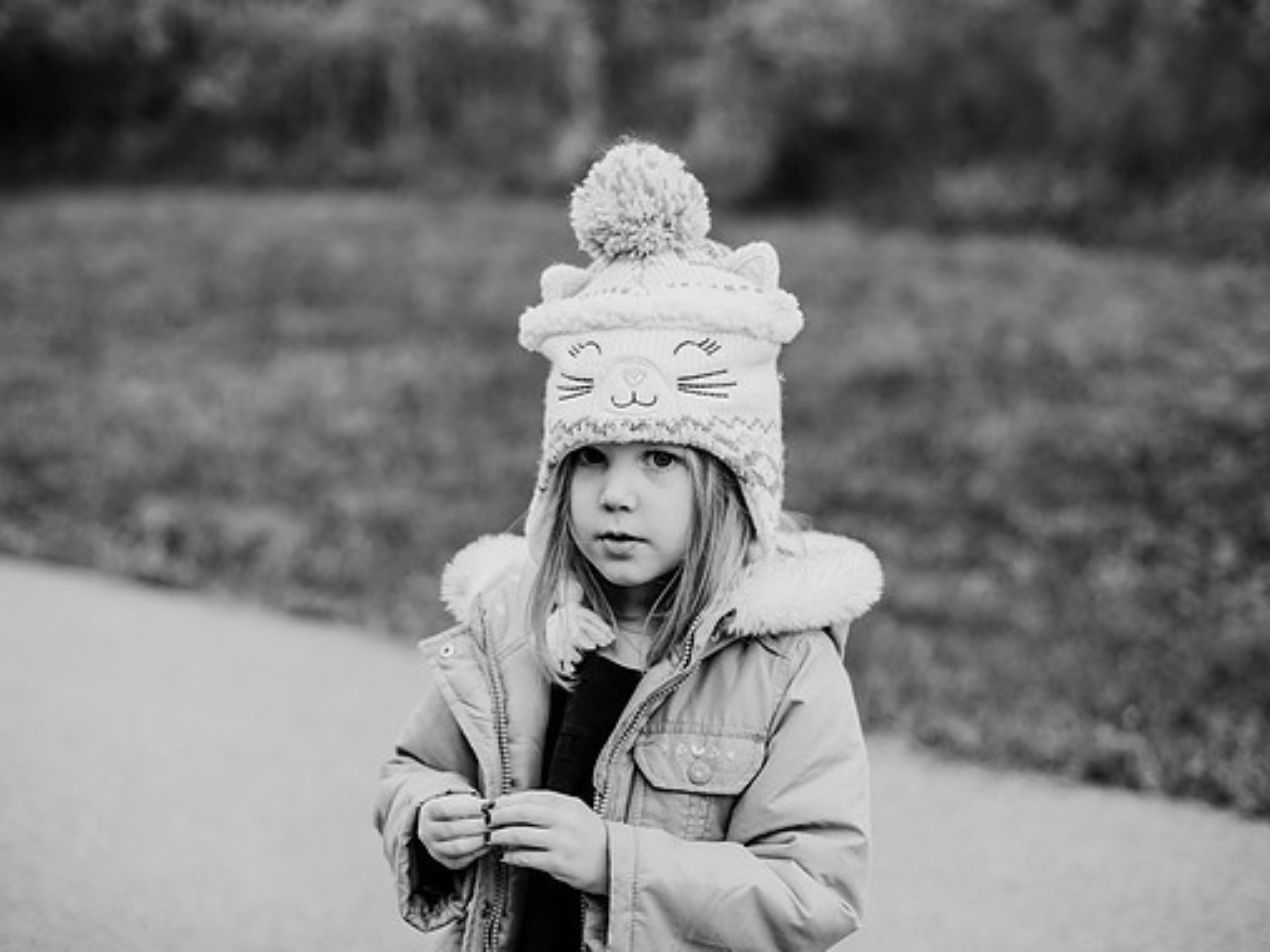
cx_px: 619
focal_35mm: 55
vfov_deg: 26.5
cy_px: 475
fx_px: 2017
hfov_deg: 34.9
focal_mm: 50
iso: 320
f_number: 2.2
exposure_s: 1/800
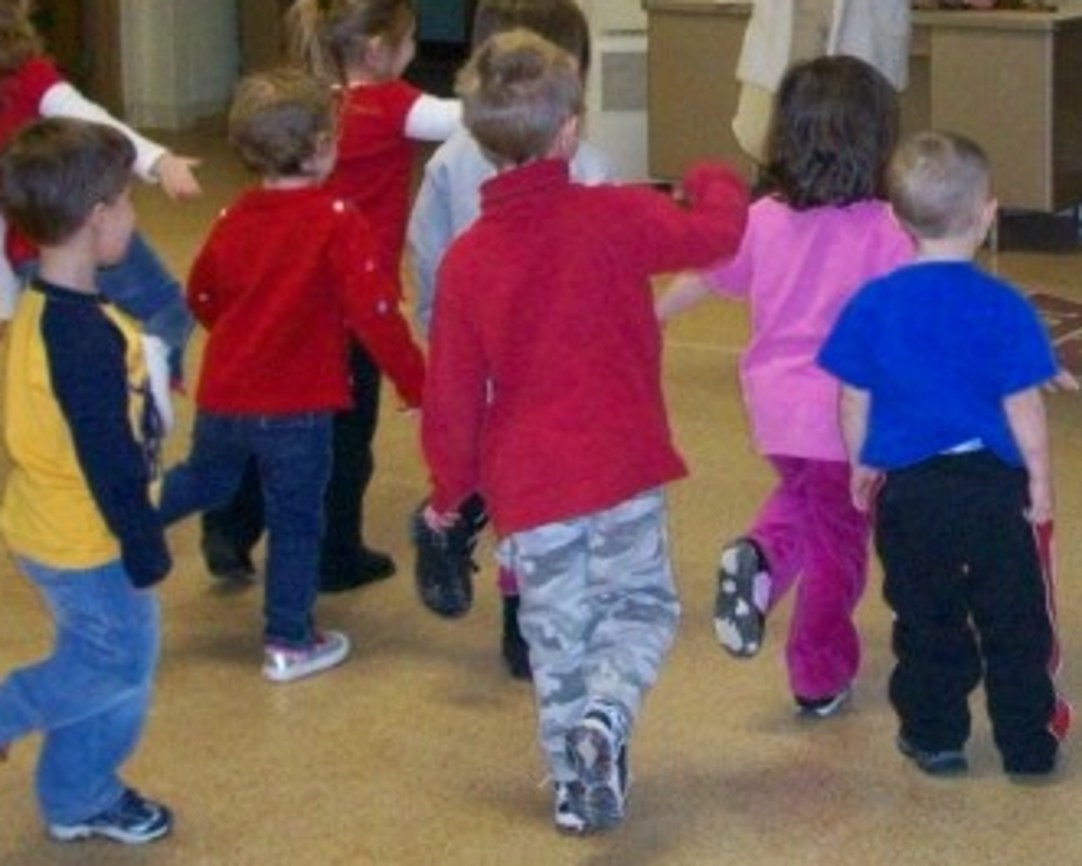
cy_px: 10
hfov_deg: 24.1
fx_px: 2466
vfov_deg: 19.4
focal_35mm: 77
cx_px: 945
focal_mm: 5.7
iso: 320
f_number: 2.8
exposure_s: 1/60
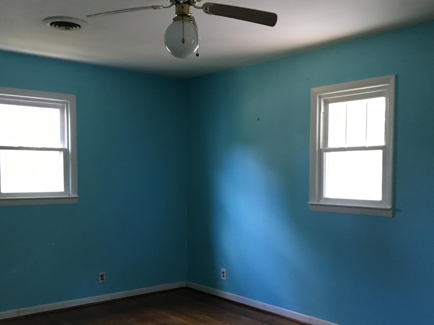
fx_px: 514
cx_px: 237
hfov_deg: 45.7
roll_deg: -1.5
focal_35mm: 41
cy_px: 207
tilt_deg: -4.1
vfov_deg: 34.9
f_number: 2.2
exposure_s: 1/30
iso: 125
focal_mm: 4.15
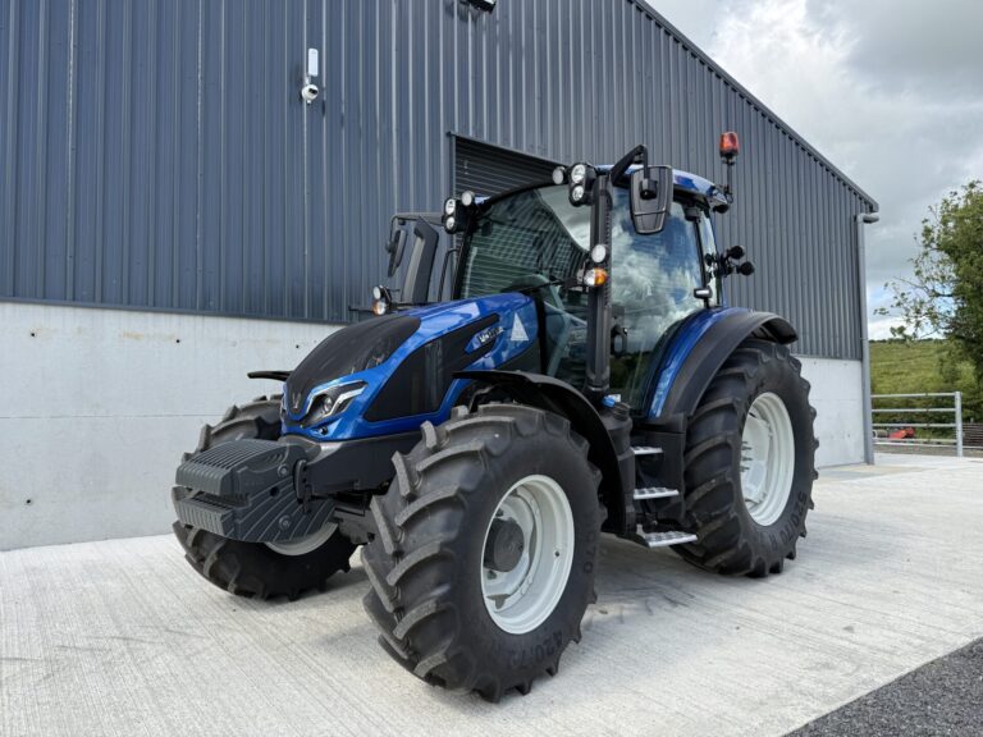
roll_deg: +1.1
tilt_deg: +2.5
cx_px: 492
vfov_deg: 56.8
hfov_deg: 71.6
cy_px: 368
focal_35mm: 24
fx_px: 682
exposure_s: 1/2299
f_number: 1.78
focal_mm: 6.76
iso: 100
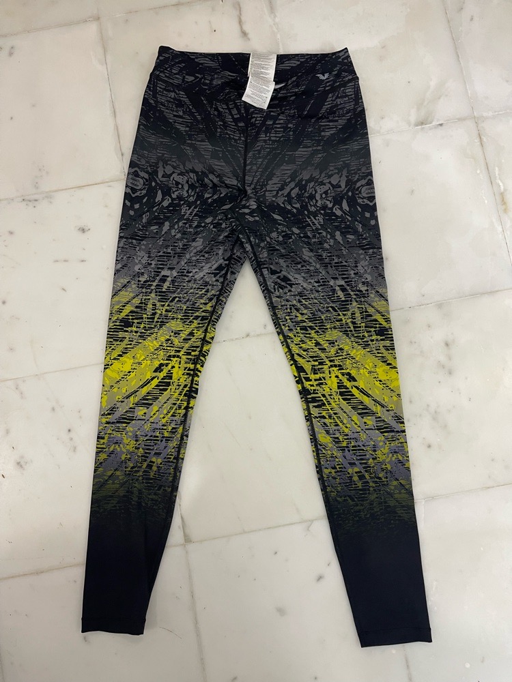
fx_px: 493
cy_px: 341
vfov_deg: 69.4
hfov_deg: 54.9
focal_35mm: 25
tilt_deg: -82.9
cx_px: 256
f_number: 1.6
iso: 320
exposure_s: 1/50
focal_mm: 5.1
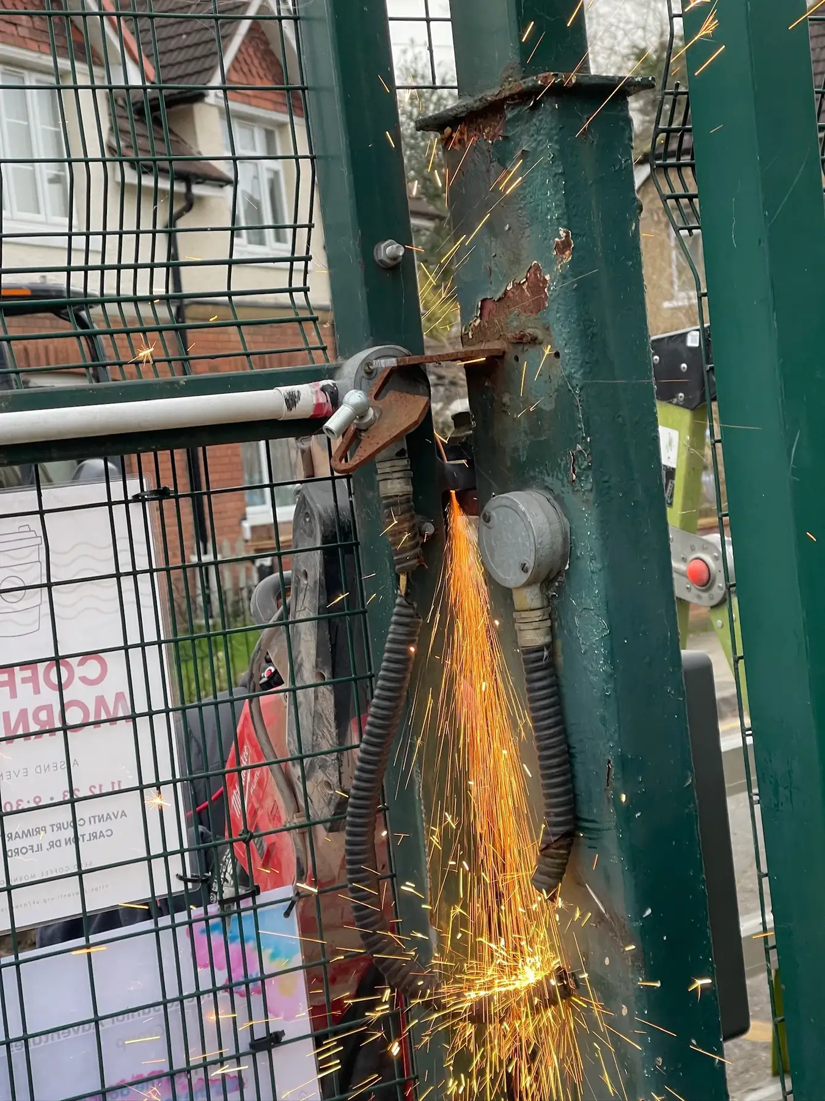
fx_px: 2034
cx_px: 412
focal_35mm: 64
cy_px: 550
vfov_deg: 30.3
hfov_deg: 22.9
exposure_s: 1/99
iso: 100
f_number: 2.2
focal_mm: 7.5
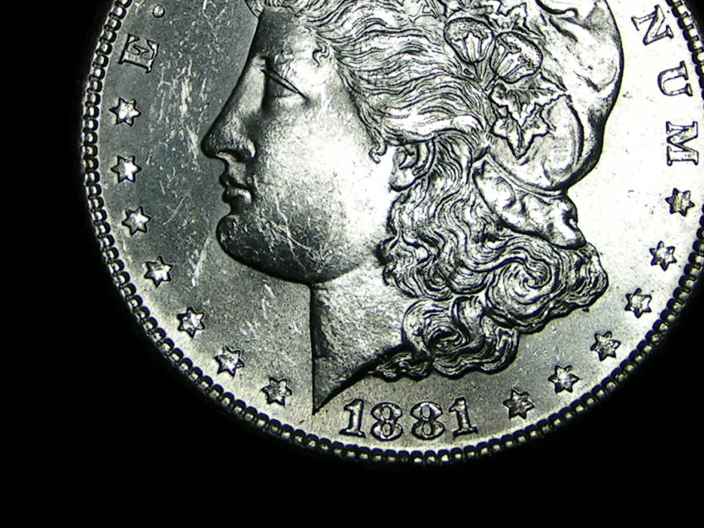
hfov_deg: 16.3
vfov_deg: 12.2
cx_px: 283
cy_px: 139
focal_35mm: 121
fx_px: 2461
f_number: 5
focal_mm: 9.7
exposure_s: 1/200
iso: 50
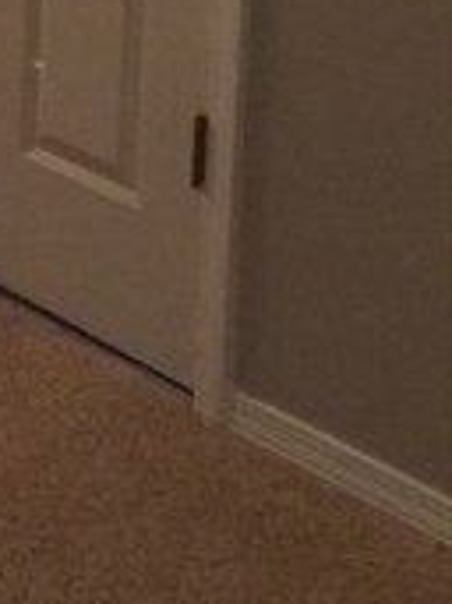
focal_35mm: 130
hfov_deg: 10.2
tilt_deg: -5.1
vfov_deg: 13.6
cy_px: -473
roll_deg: -1.3
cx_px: -558
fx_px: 2266
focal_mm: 4.15
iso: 200
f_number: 2.2
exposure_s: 1/30
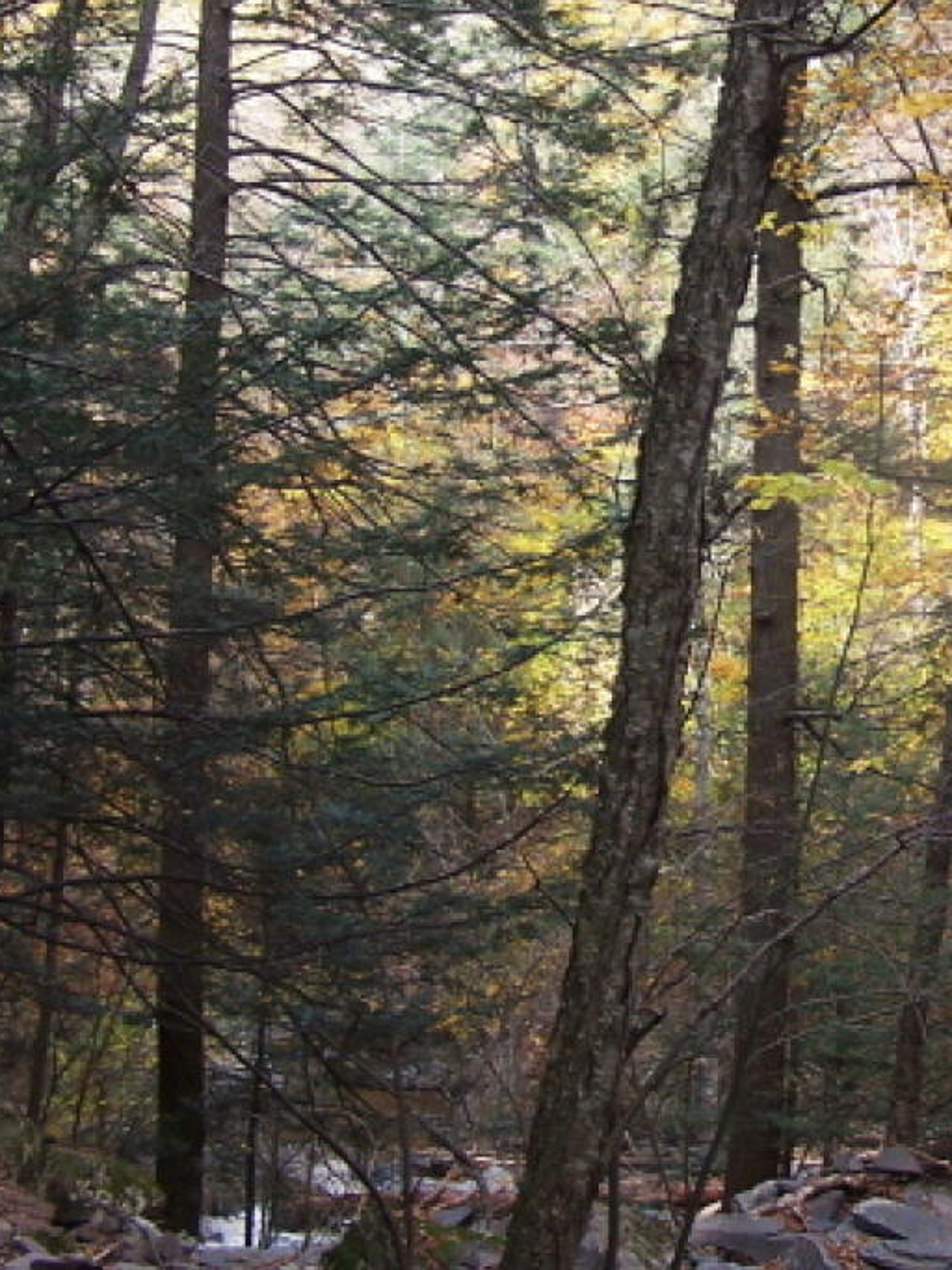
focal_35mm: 76
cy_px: 516
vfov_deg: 25.6
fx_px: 2788
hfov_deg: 19.0
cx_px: 896
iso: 80
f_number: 2.8
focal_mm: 6.3
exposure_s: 1/125
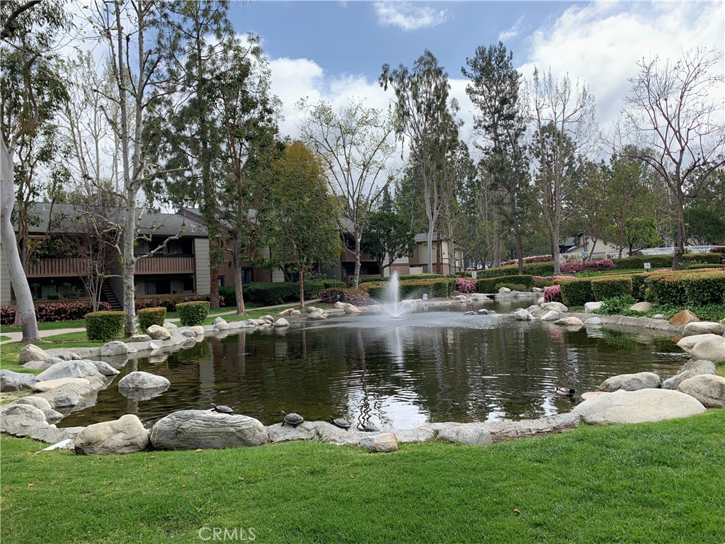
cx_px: 362
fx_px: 545
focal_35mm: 26
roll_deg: +2.9
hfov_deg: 67.3
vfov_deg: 53.1
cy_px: 272
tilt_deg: +3.1
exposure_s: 1/1350
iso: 25
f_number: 1.8
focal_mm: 4.25
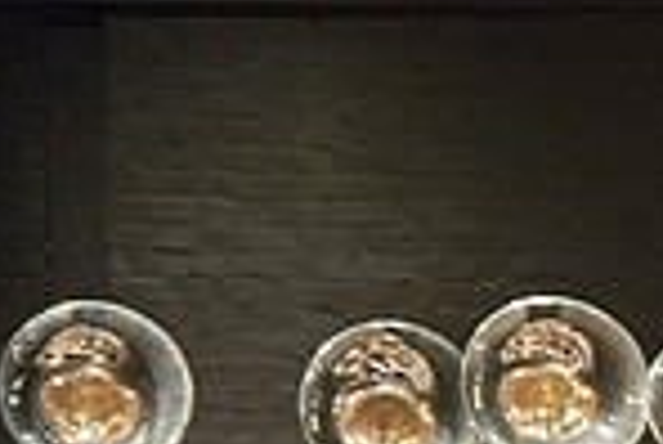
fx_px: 10471
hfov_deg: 3.6
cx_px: 1201
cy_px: 785
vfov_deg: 2.4
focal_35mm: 568
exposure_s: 1/500
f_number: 2.8
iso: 2500
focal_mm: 145
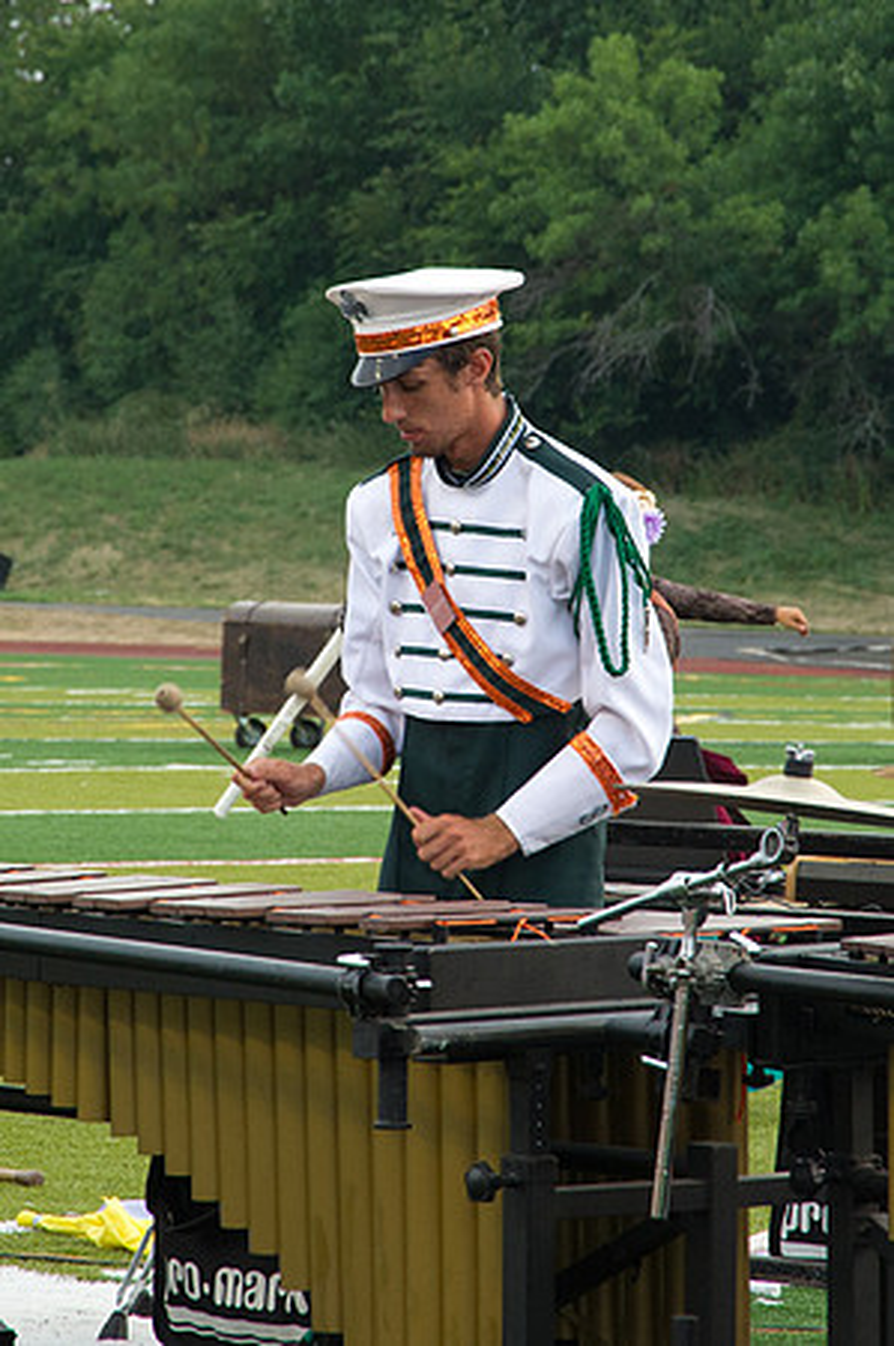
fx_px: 8418
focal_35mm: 225
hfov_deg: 6.1
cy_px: 515
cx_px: 426
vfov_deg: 9.1
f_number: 9
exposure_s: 1/320
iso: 2500
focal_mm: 120
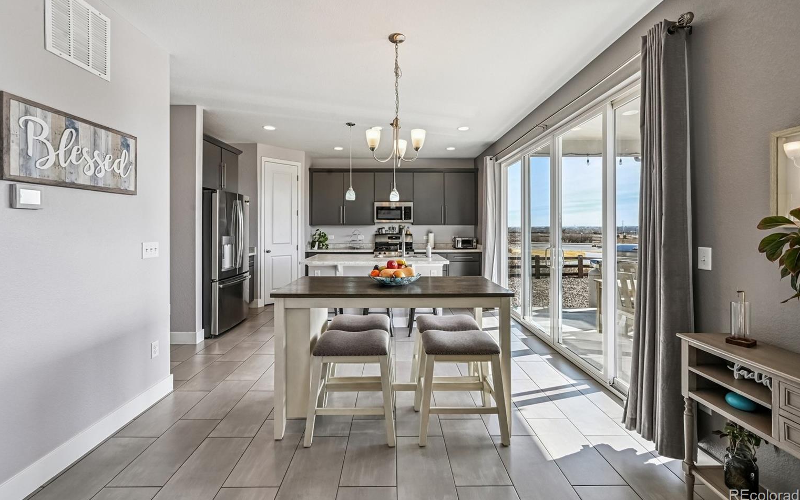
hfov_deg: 101.5
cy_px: 226
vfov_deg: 74.6
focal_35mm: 15
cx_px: 394
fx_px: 327
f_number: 10
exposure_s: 1/50
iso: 400
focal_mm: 14
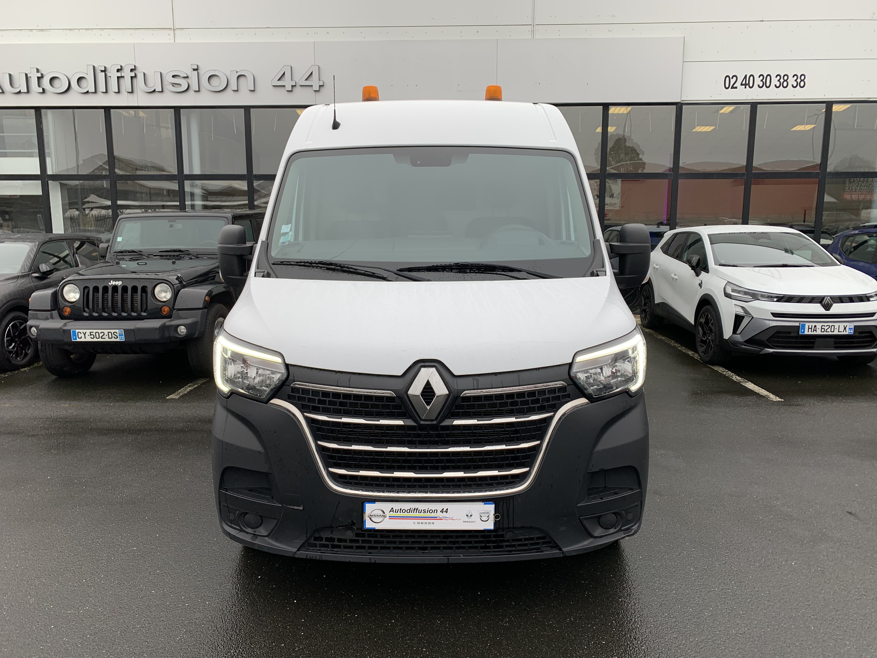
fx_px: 659
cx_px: 438
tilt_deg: -9.4
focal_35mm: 26
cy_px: 329
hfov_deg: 67.3
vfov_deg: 53.1
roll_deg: -0.5
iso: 25
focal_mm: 4.25
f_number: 1.8
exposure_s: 1/173
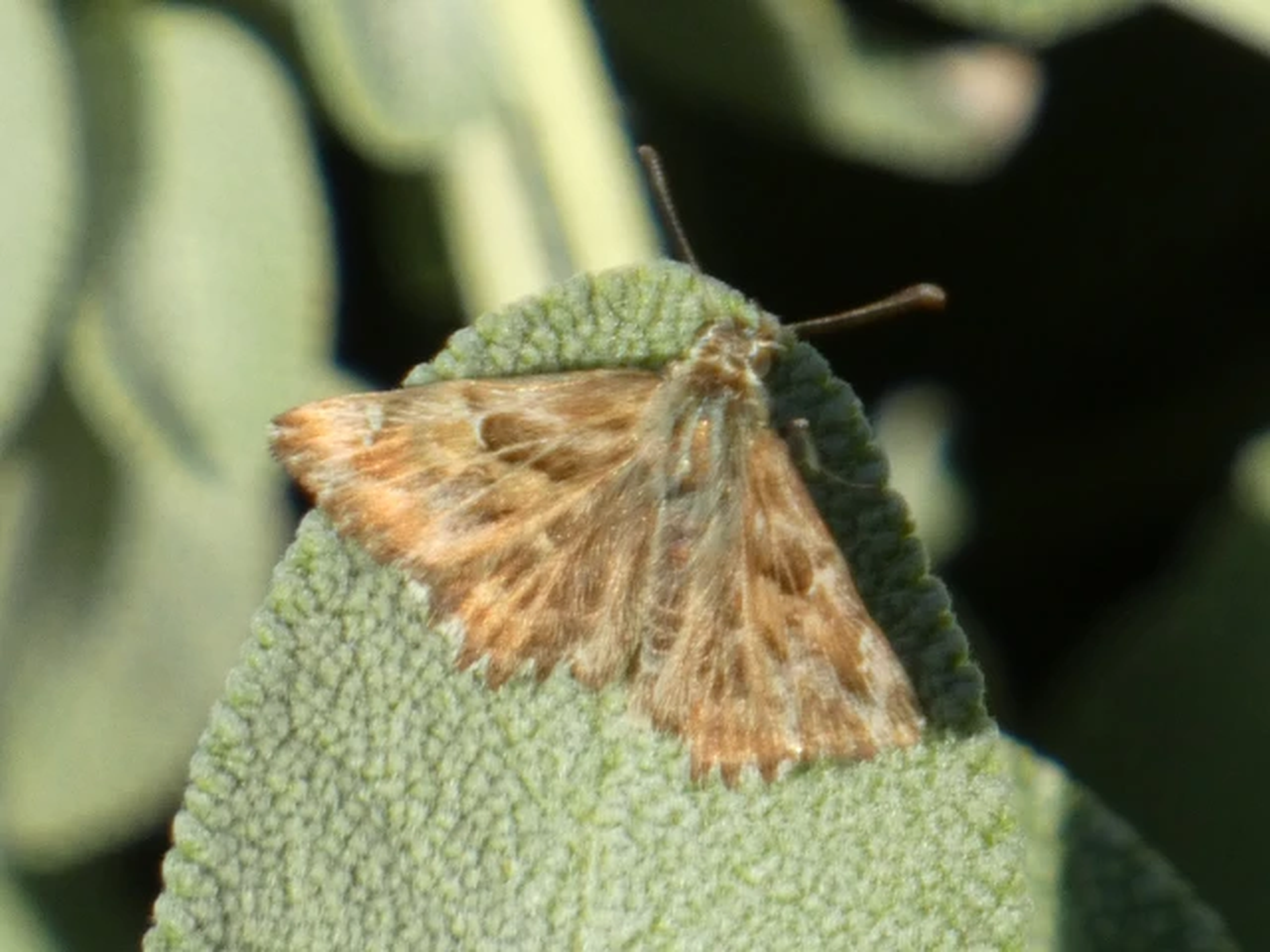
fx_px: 33643
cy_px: 476
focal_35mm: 917
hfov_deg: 2.2
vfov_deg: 1.6
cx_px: 635
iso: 250
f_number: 5.6
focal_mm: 164.2
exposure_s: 1/320
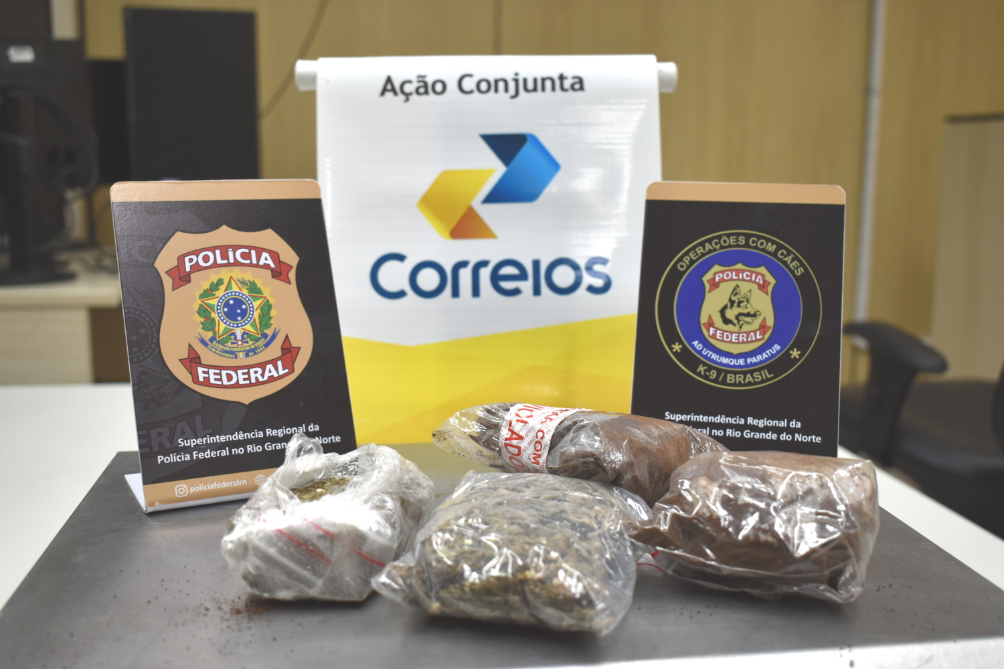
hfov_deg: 49.6
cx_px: 502
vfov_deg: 34.2
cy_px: 334
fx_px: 1088
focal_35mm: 39
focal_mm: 26
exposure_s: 1/80
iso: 400
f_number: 4.5
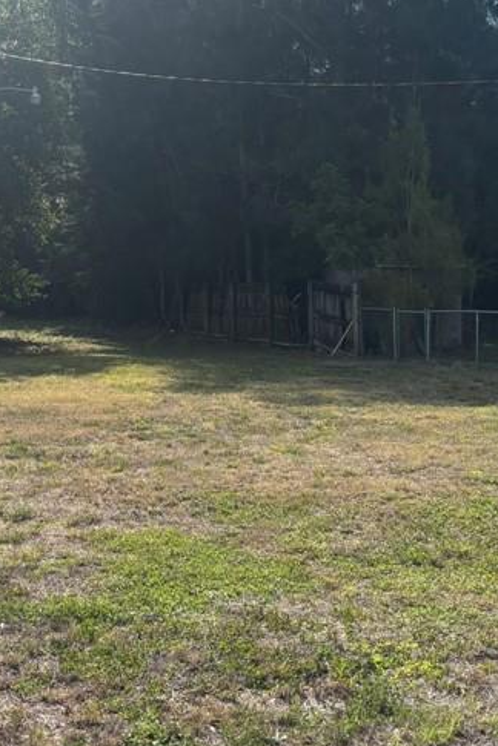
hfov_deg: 23.5
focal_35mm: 57
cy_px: 221
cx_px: 117
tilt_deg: +1.5
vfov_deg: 34.6
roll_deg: +3.5
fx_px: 1183
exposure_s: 1/4630
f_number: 1.6
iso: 50
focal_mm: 5.96
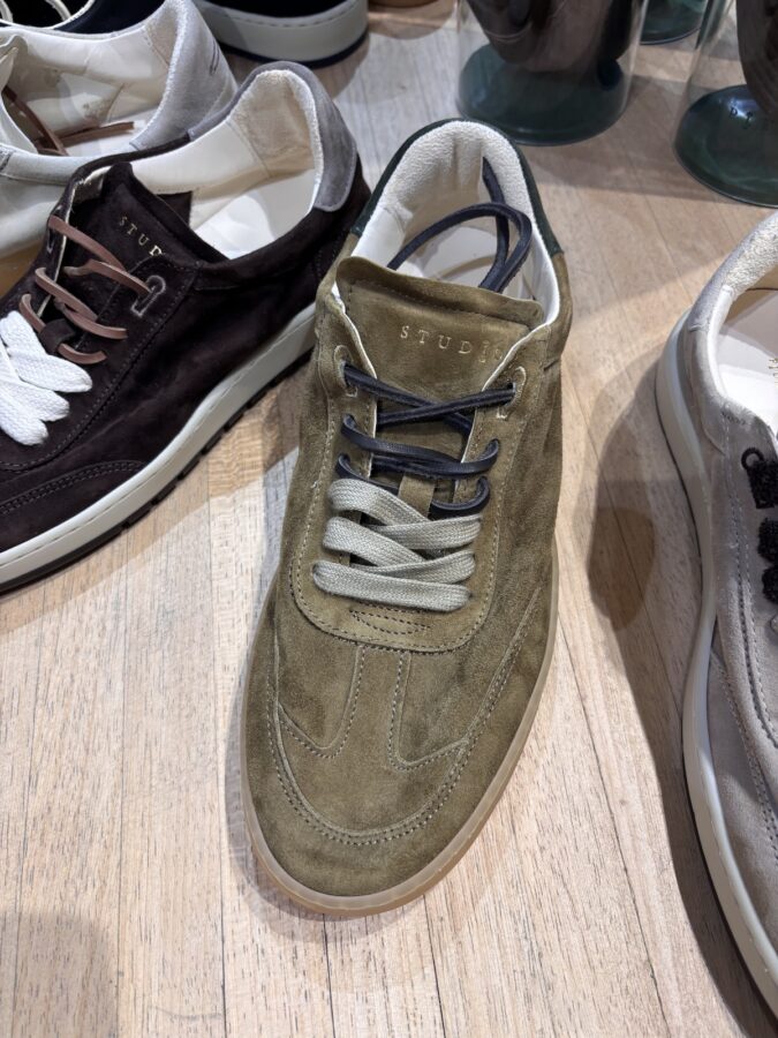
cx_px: 389
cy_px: 519
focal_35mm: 26
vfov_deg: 67.3
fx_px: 779
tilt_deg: -62.5
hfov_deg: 53.1
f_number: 1.6
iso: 80
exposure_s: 1/100
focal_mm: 5.96
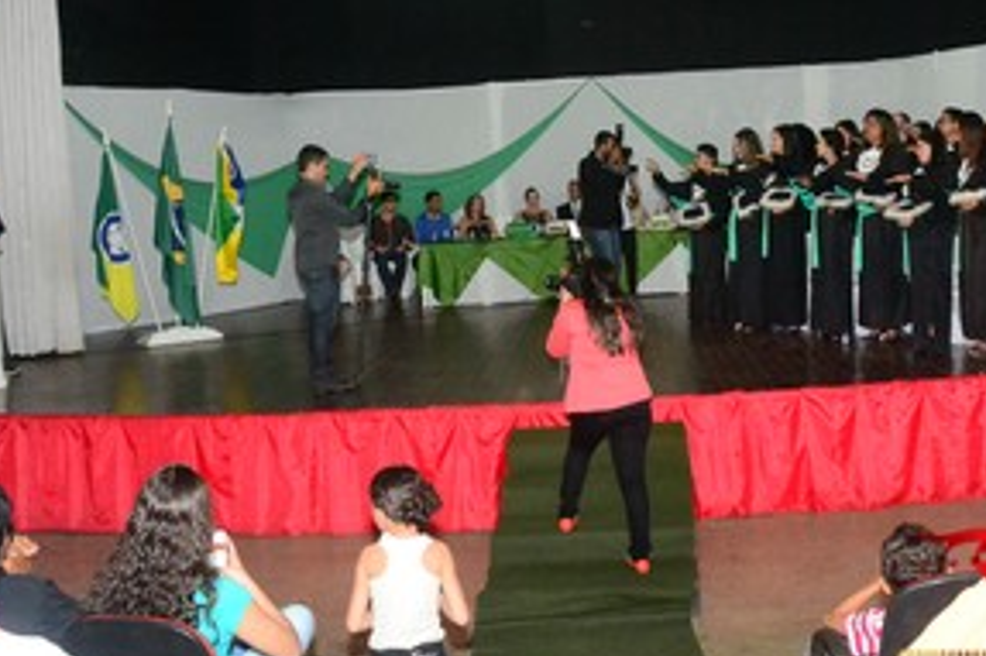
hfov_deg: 41.7
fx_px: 1286
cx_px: 612
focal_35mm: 47
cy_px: 230
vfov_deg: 28.5
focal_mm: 20
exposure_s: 1/80
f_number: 5.6
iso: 3200
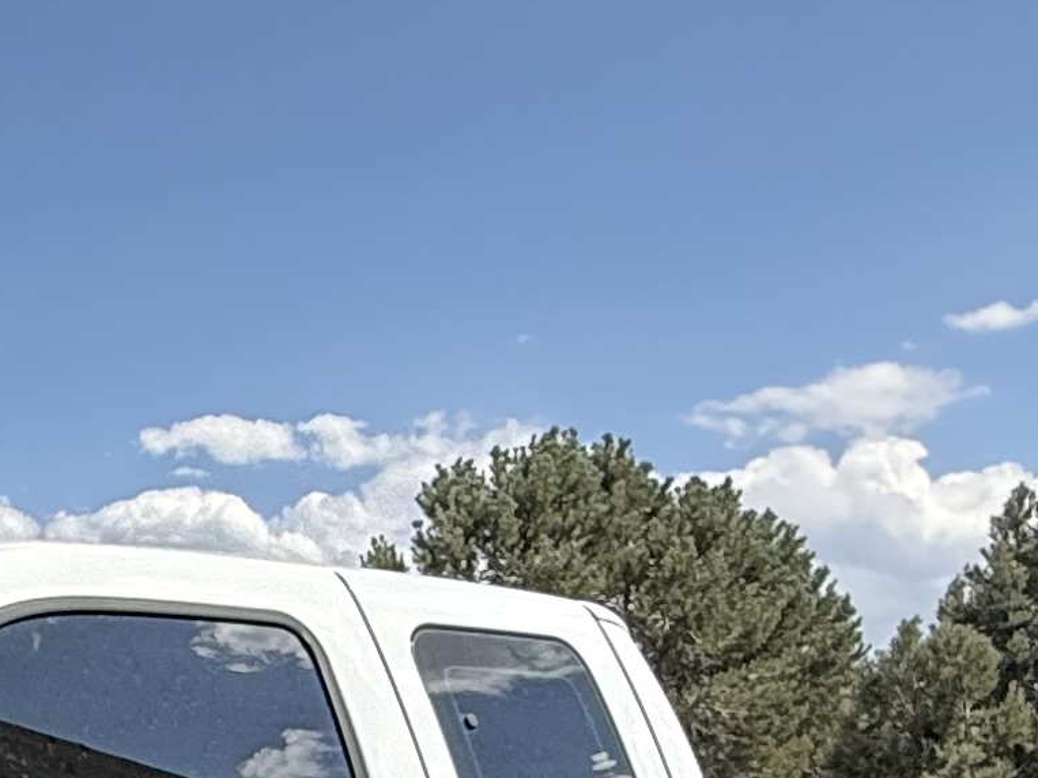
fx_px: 2219
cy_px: 1442
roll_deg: -1.5
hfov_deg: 23.1
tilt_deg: -13.2
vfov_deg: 16.4
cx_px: -343
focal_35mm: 74
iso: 50
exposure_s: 1/1068
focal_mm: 2.22
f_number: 2.2
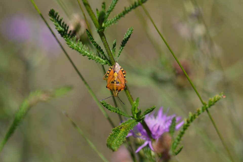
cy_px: 81
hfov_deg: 7.4
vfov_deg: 5.0
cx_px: 122
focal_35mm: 278
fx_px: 1873
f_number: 5.6
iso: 400
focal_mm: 185
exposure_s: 1/1250
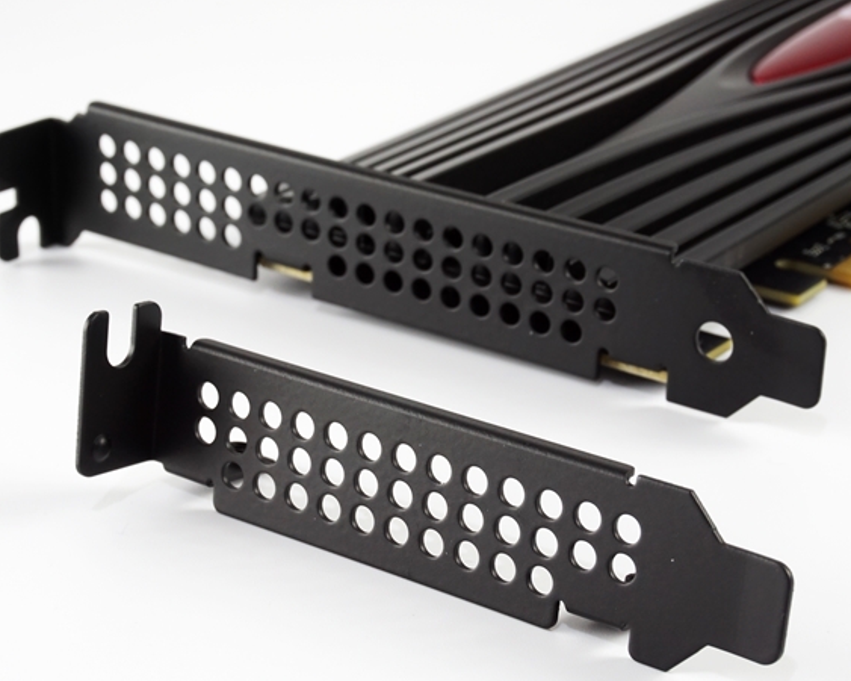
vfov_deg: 18.3
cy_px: 393
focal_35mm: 84
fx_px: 2115
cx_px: 407
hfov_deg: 22.7
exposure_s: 1/2.5
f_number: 16
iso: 400
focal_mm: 42
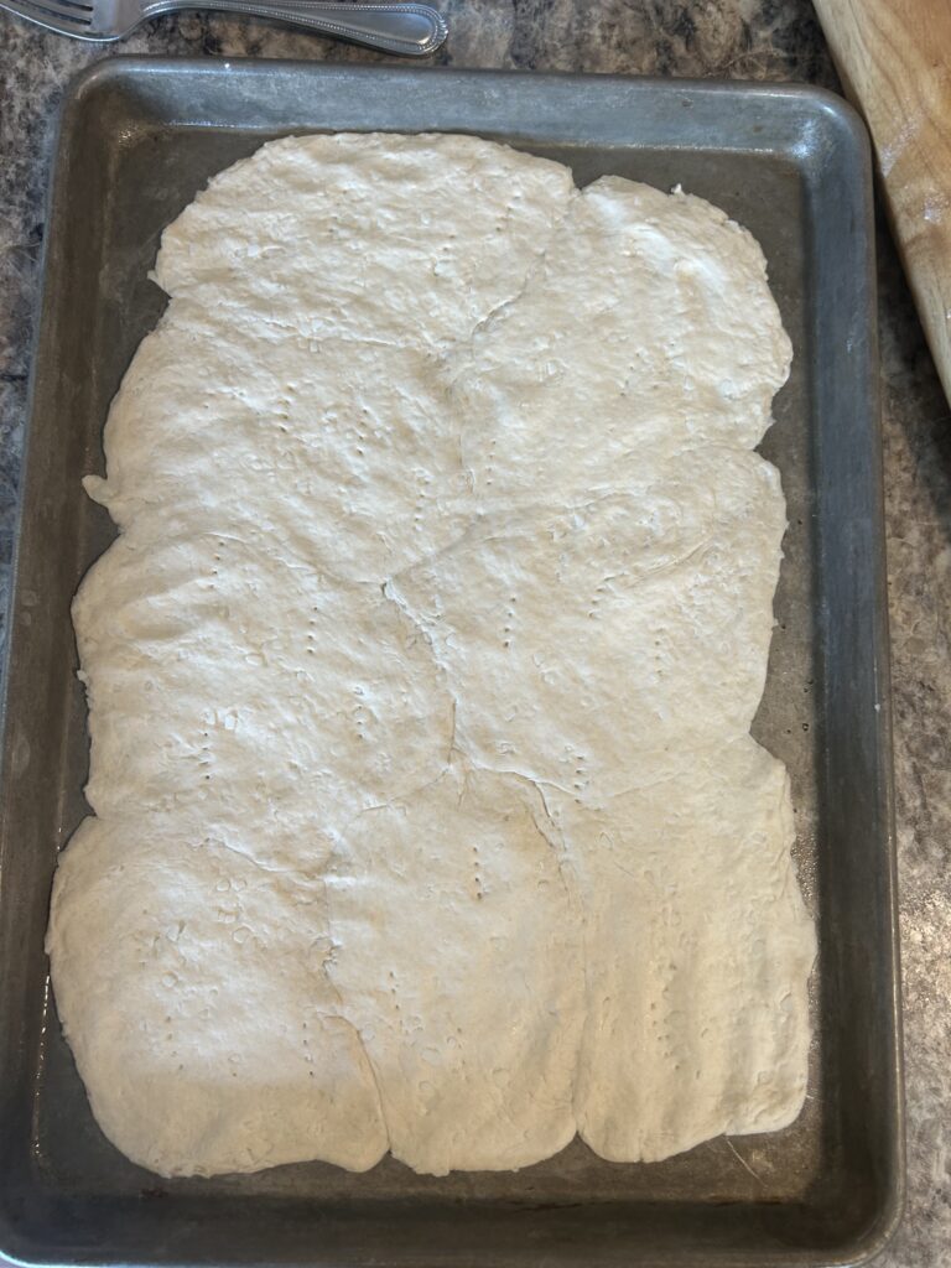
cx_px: 476
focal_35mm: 26
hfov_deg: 53.1
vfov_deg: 67.3
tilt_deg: -83.0
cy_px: 634
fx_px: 952
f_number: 1.5
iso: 64
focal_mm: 5.7
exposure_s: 1/60
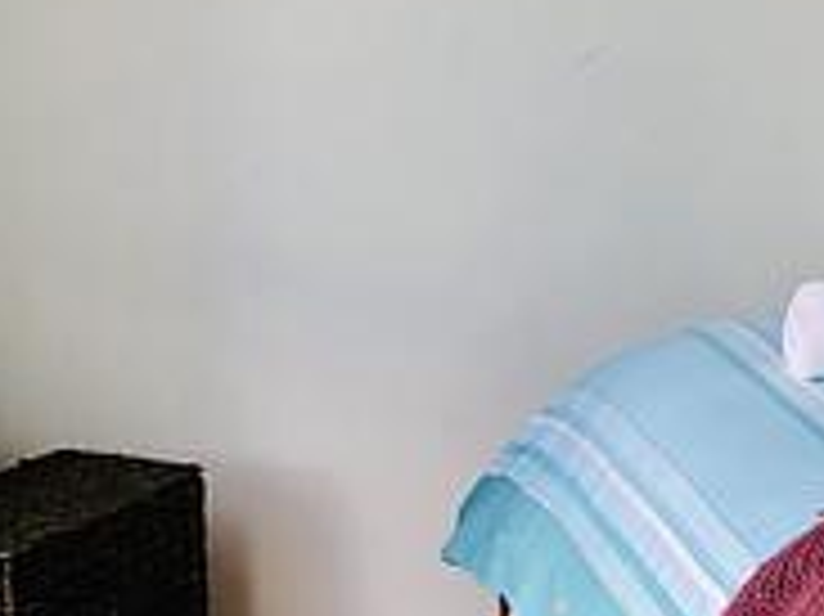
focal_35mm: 95
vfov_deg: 15.4
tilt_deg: -8.5
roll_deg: -2.0
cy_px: 124
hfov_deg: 18.7
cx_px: 1153
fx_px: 2260
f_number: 1.8
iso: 50
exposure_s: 1/120
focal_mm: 4
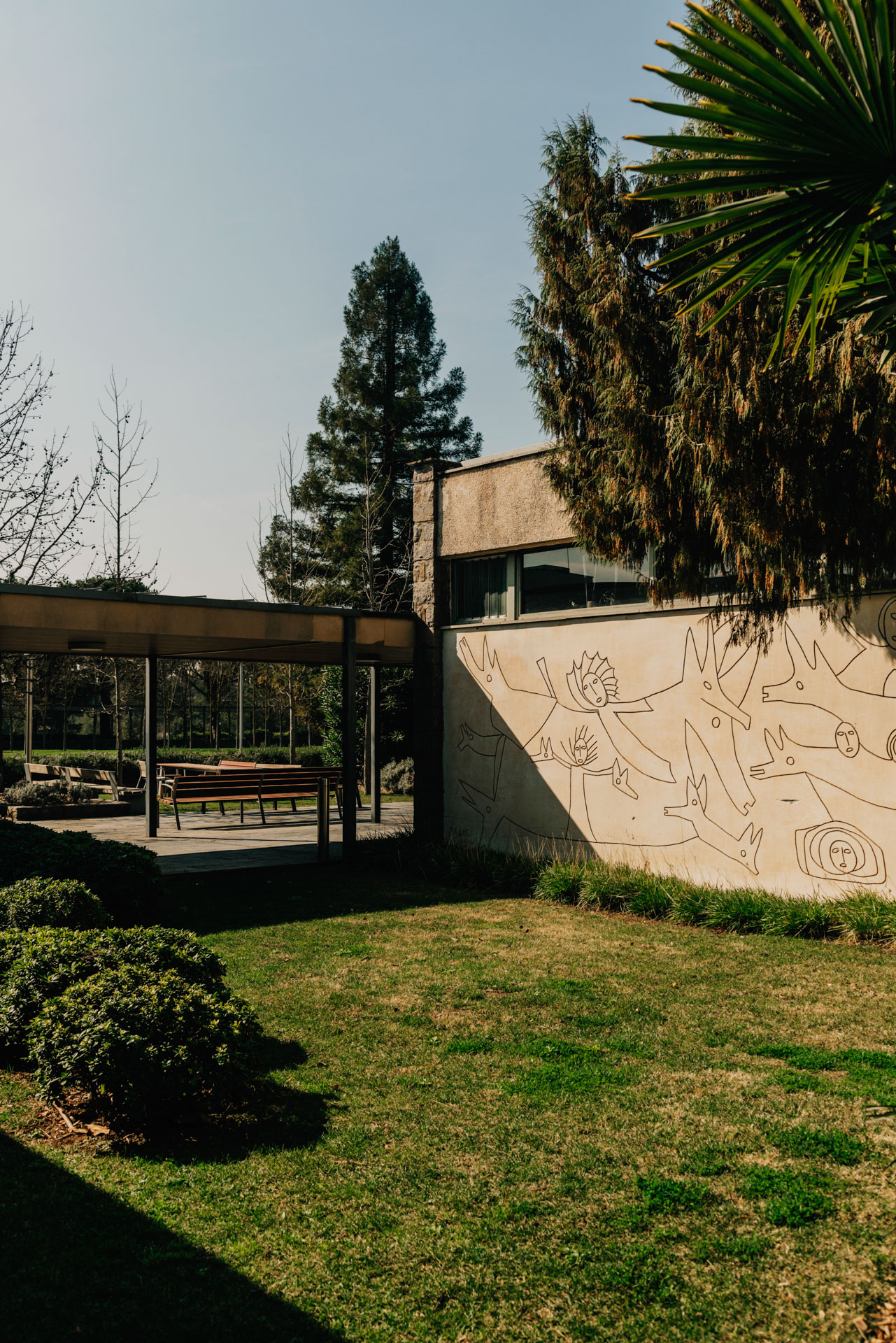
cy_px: 672
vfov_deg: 58.7
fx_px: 1194
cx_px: 448
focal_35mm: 32
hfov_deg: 41.1
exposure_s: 1/2000
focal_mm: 32
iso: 640
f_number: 7.1
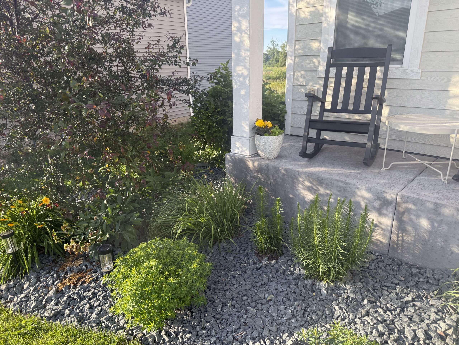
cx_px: 230
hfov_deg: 71.6
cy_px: 172
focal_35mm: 24
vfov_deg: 56.8
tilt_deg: -17.7
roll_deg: +0.0
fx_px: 318
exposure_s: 1/909
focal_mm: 6.76
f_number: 1.78
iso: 100
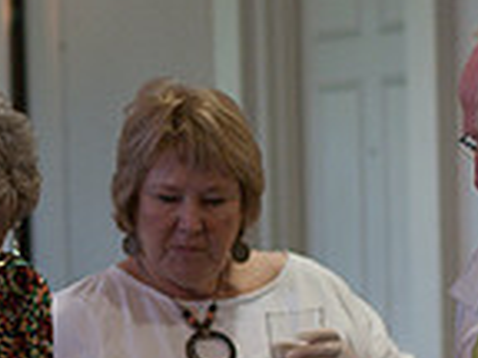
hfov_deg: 6.8
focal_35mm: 291
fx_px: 4018
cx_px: 7
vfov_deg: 5.1
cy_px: 356
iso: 800
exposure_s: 1/90
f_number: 2.8
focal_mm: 50
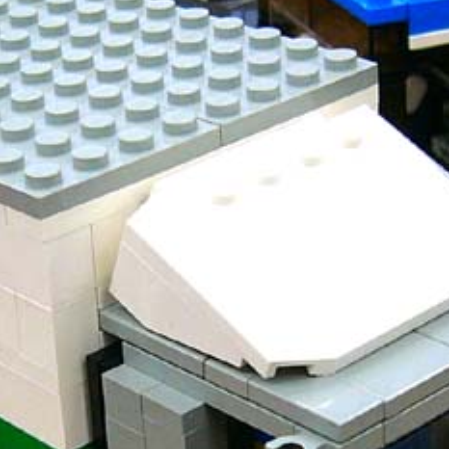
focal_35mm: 106
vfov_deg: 16.2
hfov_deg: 16.4
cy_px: 418
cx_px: 119
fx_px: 1556
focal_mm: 5.8
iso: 100
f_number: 2.8
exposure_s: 1/100
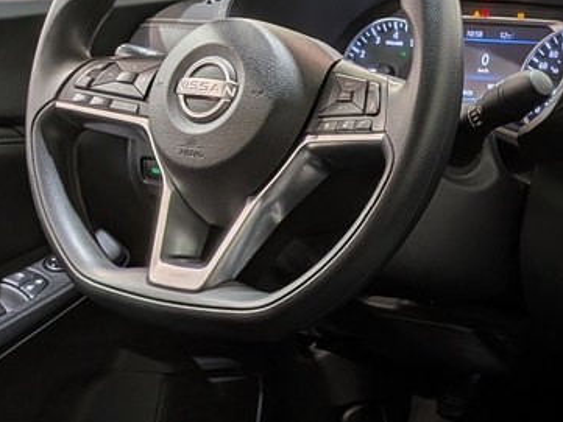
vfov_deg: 21.1
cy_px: 383
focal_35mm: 68
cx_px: 643
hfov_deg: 26.0
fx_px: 1106
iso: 28
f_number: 1.7
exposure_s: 1/120
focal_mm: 4.53
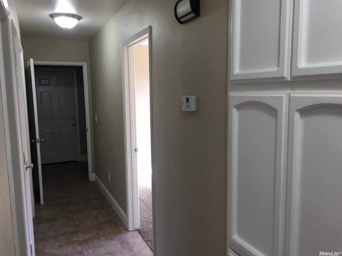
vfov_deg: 48.2
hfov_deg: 61.7
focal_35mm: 29
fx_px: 286
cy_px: 128
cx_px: 171
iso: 40
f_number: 2.2
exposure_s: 1/30
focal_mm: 4.15
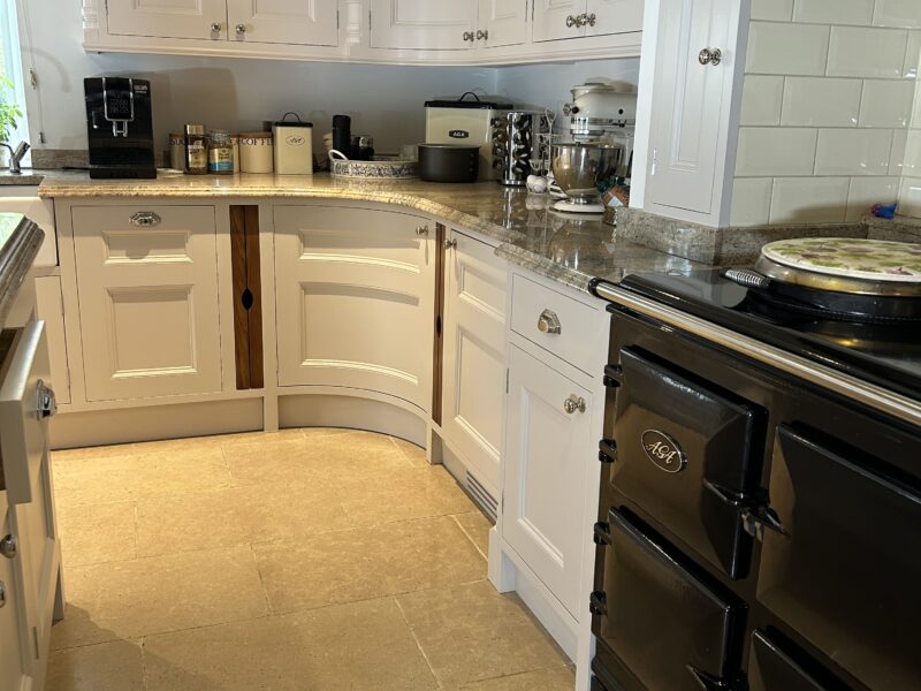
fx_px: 692
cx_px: 460
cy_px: 346
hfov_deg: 67.3
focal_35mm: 26
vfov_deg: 53.1
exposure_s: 1/50
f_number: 1.5
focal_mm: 5.7
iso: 125
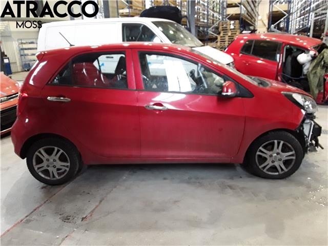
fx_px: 265
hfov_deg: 63.4
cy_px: 123
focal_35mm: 28
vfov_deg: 49.7
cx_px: 164
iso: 250
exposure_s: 1/25
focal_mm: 2.91
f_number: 1.9
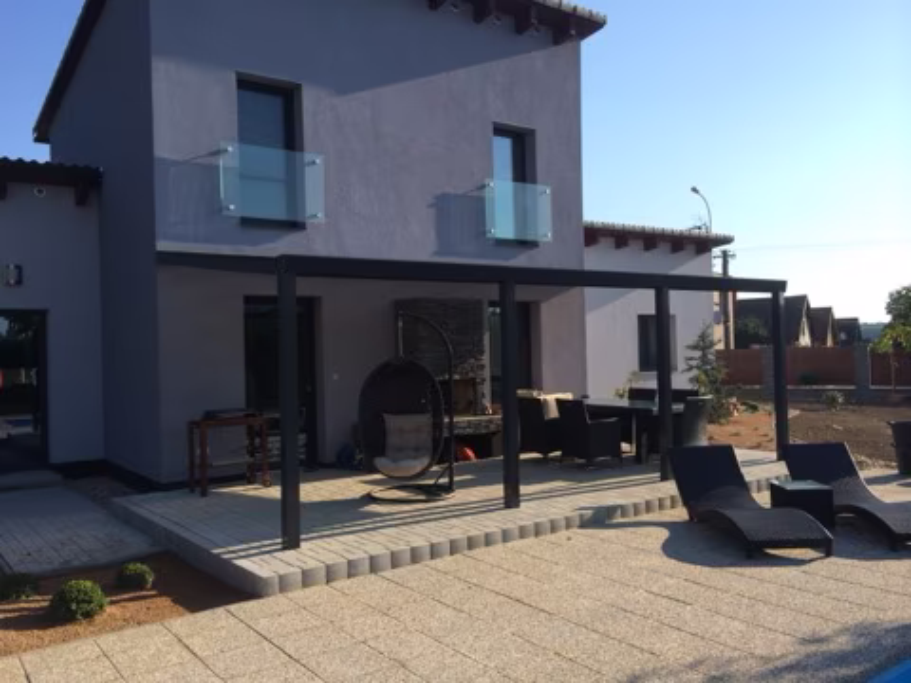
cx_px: 456
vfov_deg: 46.8
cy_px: 342
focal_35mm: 30
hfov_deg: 60.0
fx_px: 790
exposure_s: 1/1520
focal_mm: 4.12
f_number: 2.2
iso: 32
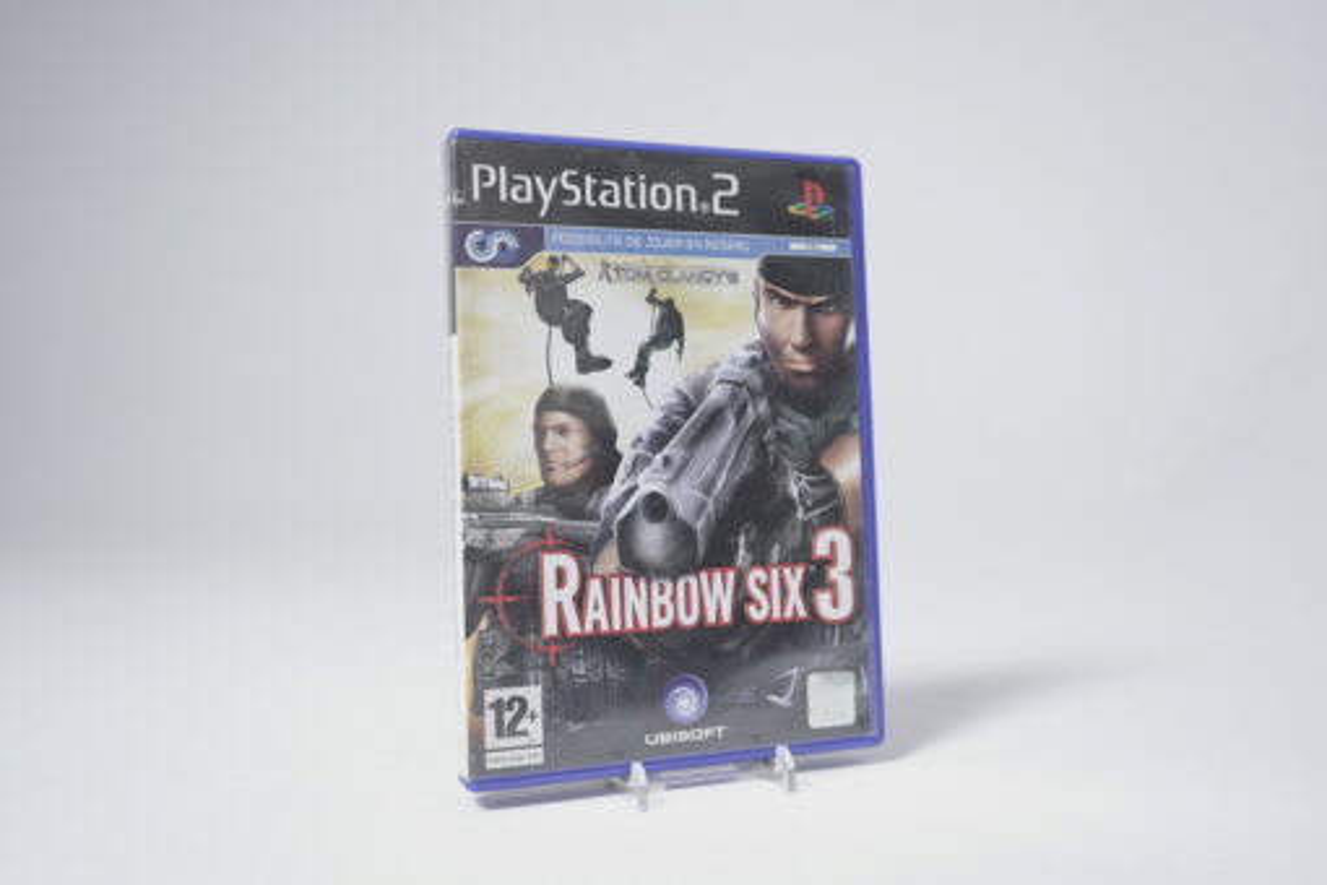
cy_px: 442
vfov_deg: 41.1
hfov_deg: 58.7
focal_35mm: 32
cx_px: 664
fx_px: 1179
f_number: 5
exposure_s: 1/5
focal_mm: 32
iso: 100
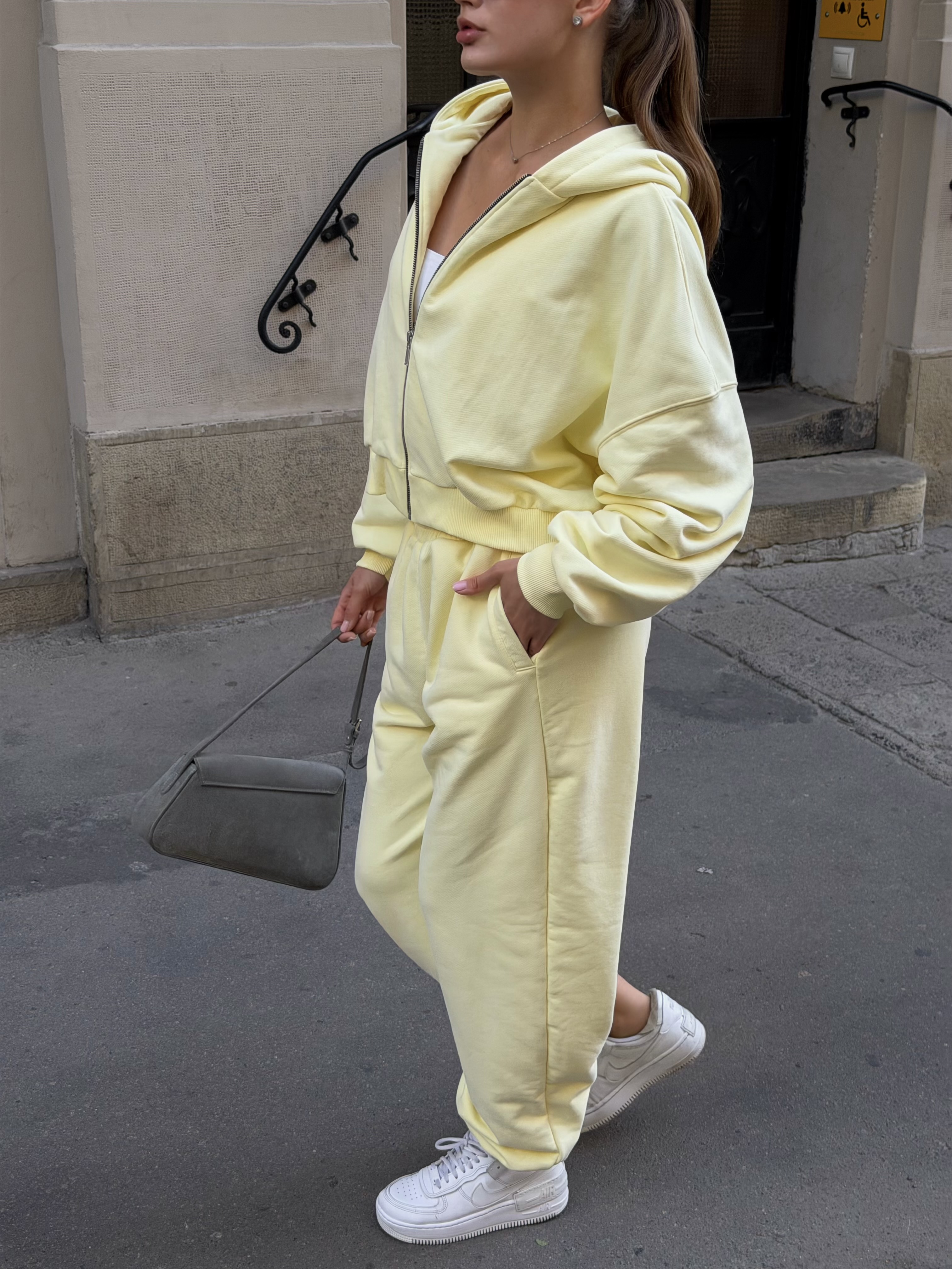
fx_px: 1760
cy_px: 634
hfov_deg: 30.3
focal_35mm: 48
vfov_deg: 39.7
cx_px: 476
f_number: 1.78
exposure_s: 1/379
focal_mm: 6.76
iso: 64
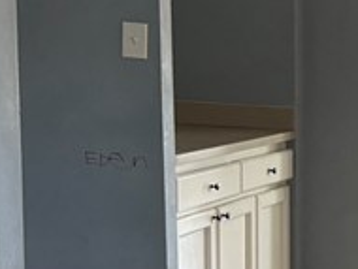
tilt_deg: -8.8
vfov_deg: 10.5
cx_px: 903
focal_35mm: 140
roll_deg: -3.2
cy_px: 265
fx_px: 1450
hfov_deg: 11.3
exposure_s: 1/67
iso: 125
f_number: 1.6
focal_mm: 5.96
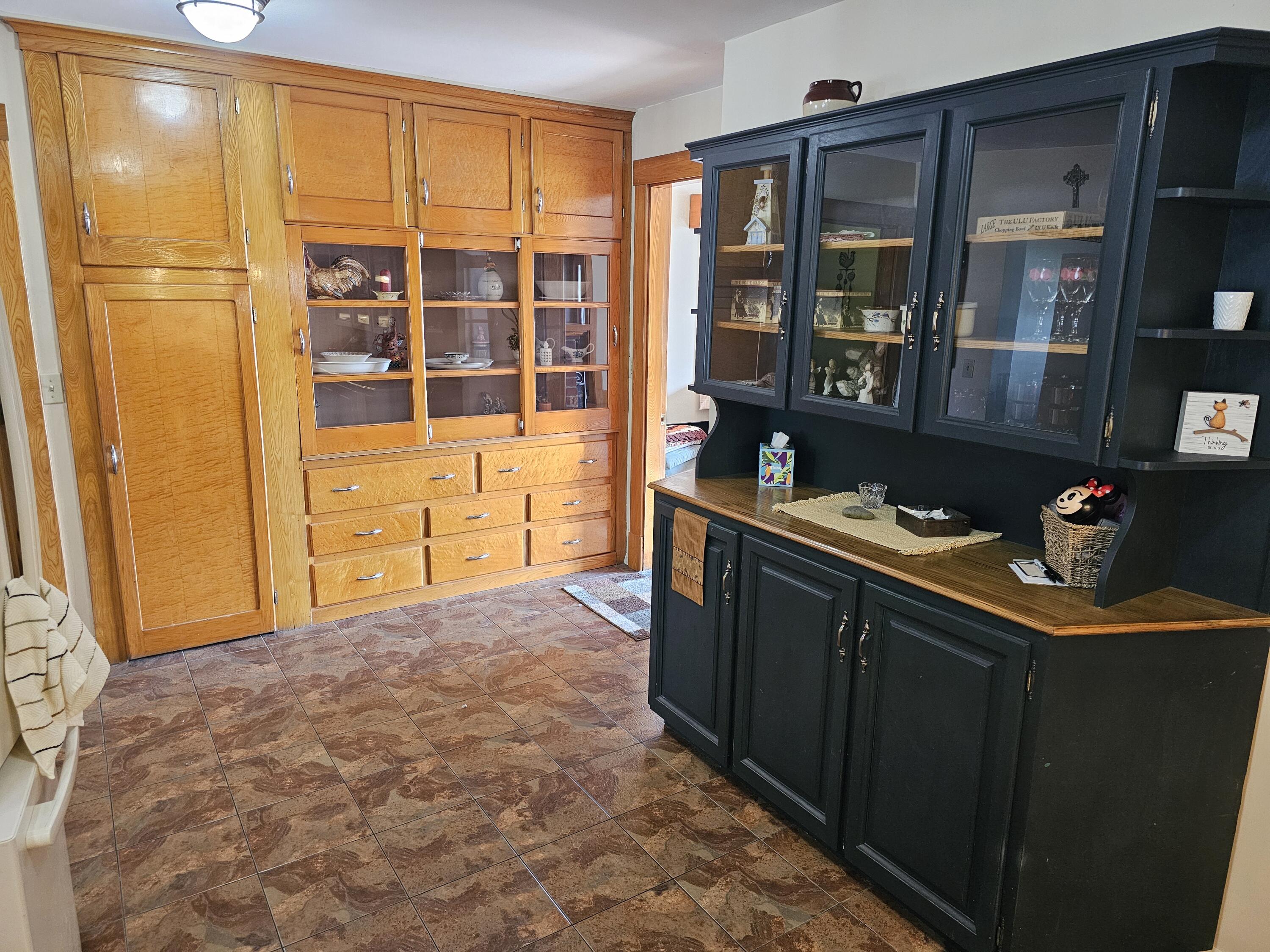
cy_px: 476
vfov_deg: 58.9
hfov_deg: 73.9
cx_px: 635
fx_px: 844
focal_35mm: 23
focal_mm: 6.3
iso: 640
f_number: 1.7
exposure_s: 1/60
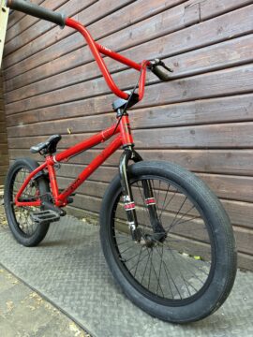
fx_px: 234
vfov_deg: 71.6
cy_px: 168
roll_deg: +0.9
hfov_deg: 56.8
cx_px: 126
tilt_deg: -6.7
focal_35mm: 24
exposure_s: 1/77
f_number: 1.78
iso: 200
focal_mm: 6.76
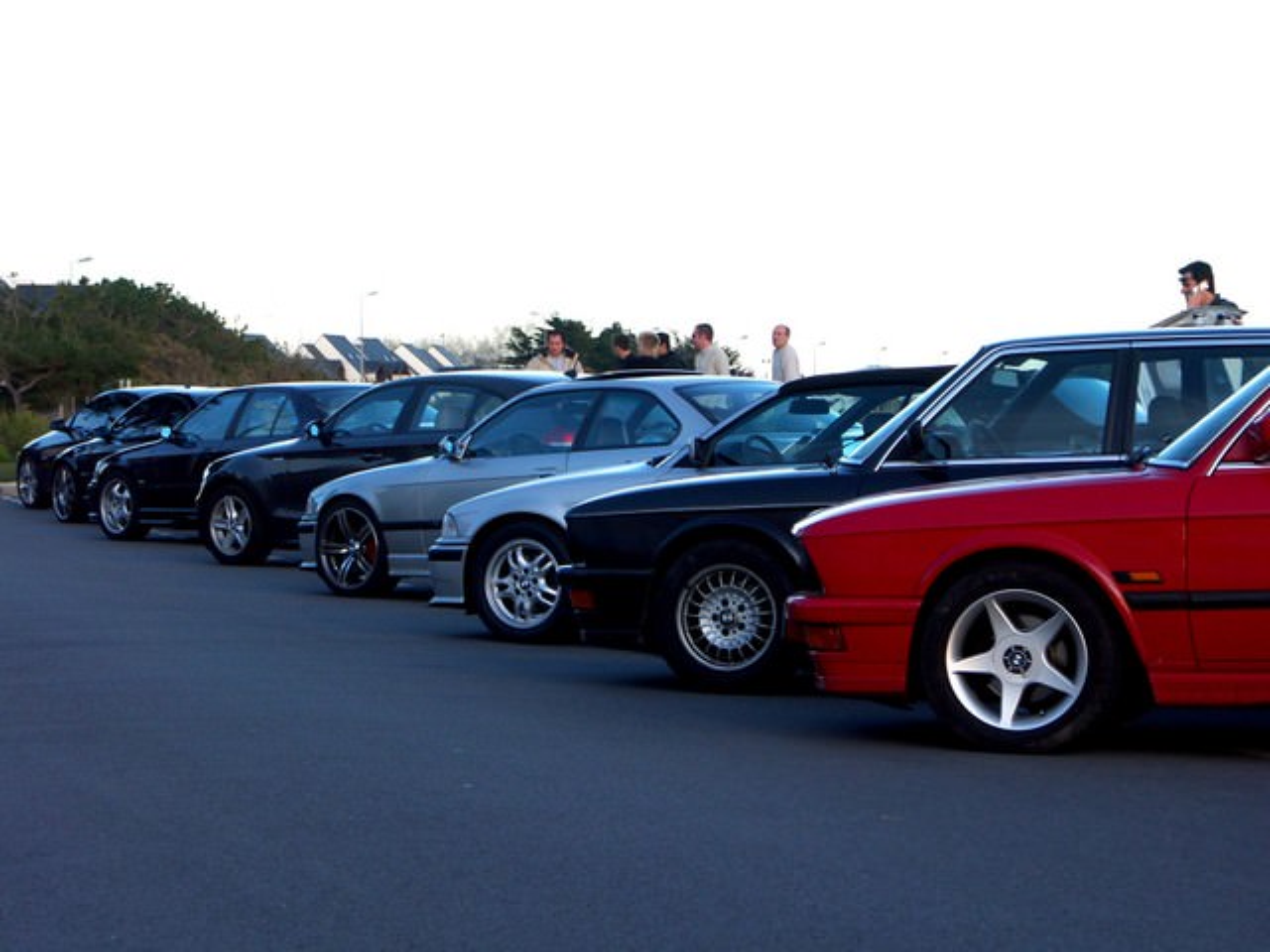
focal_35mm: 109
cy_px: 476
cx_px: 635
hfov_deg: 18.0
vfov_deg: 13.6
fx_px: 3999
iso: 100
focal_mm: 27.98
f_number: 5
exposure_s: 1/200
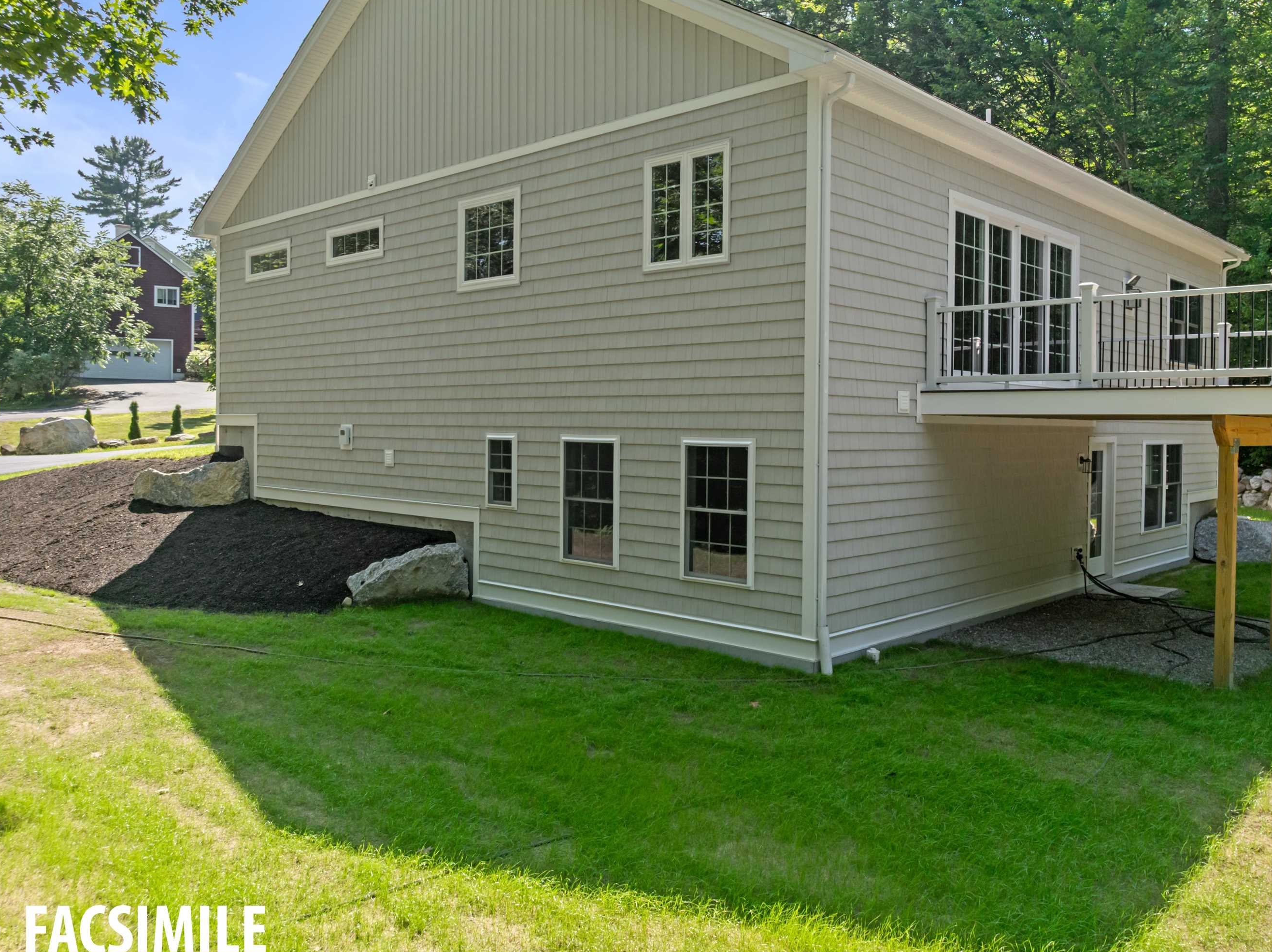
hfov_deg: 63.3
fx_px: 1028
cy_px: 453
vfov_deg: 49.7
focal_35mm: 28
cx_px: 713
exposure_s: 1/1600
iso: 410
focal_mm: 12.29
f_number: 2.8
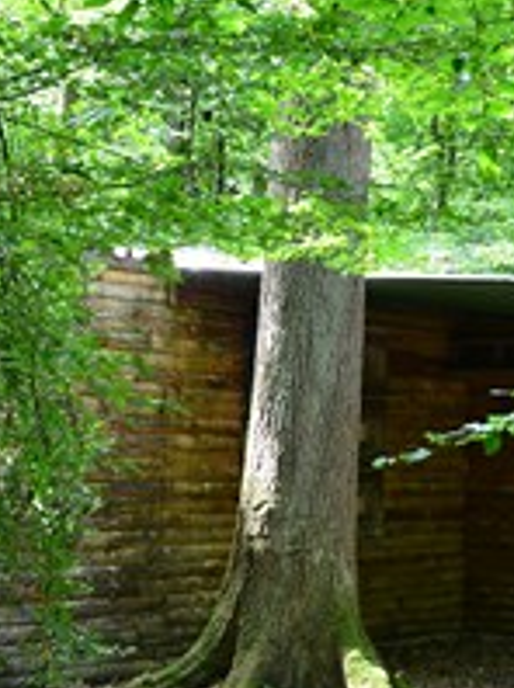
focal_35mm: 80
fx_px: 1587
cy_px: 405
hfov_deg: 18.4
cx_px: 188
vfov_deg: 24.4
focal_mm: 22
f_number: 8
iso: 400
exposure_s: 1/15
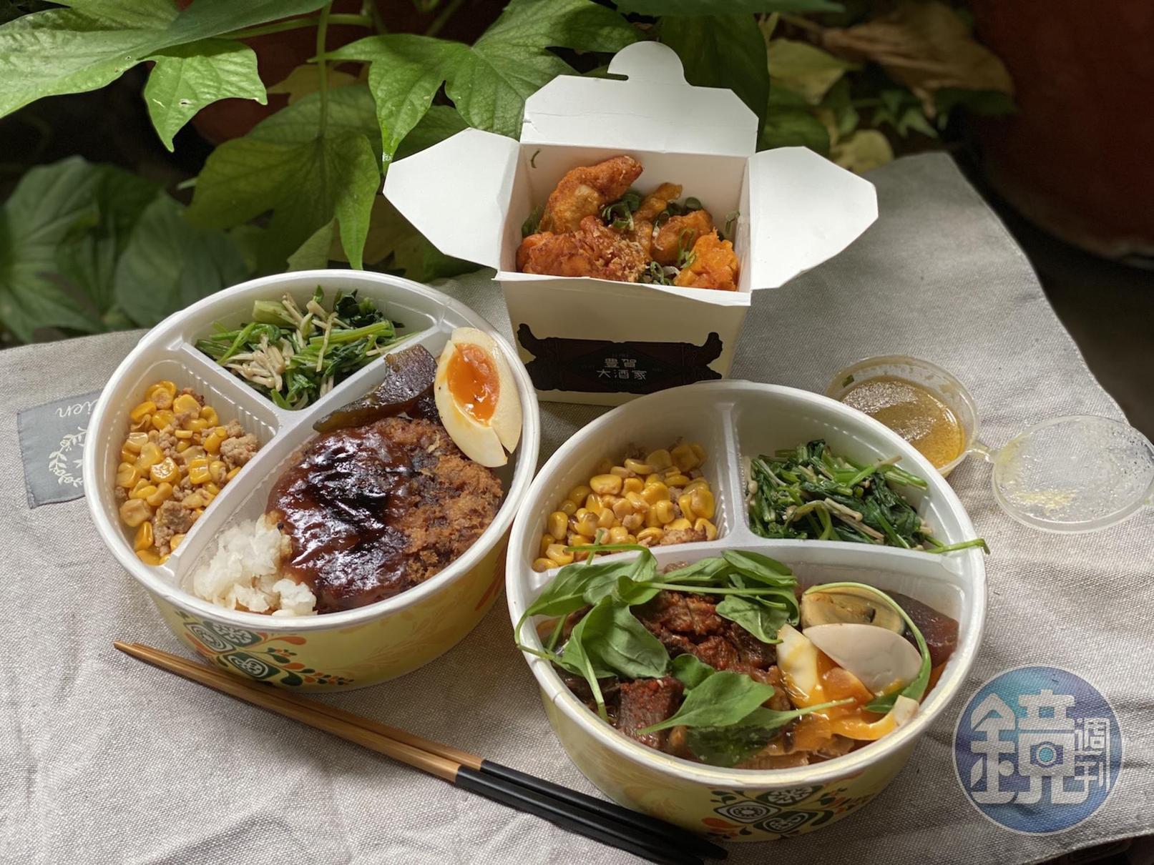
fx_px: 1734
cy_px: 432
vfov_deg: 28.0
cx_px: 577
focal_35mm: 52
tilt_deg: -52.7
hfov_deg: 36.8
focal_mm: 6
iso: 80
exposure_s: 1/122
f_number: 2
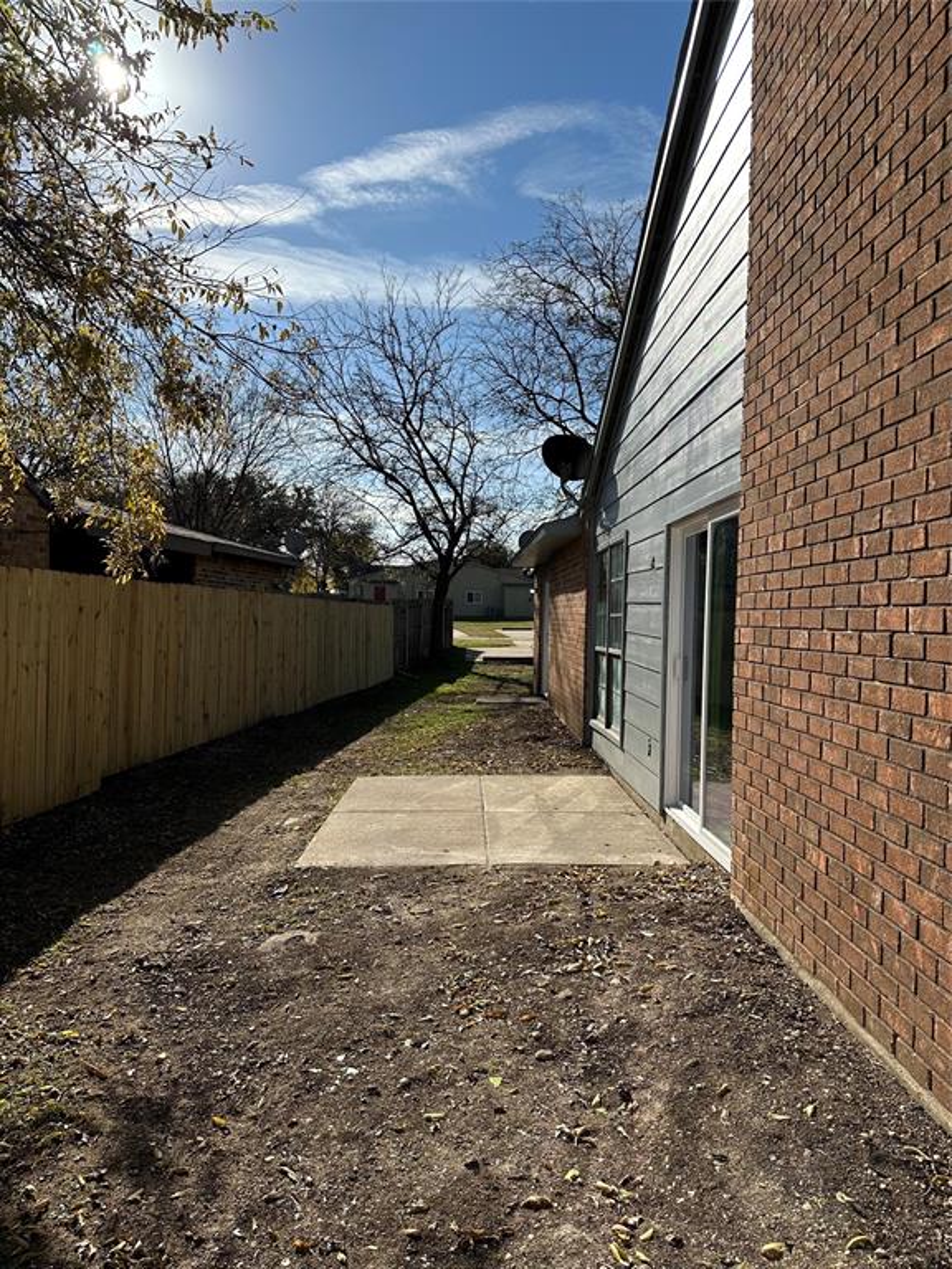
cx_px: 476
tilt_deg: -0.8
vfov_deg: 71.6
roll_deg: -0.6
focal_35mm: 24
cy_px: 634
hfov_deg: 56.8
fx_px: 880
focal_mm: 6.86
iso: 80
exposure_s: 1/7042
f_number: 1.78
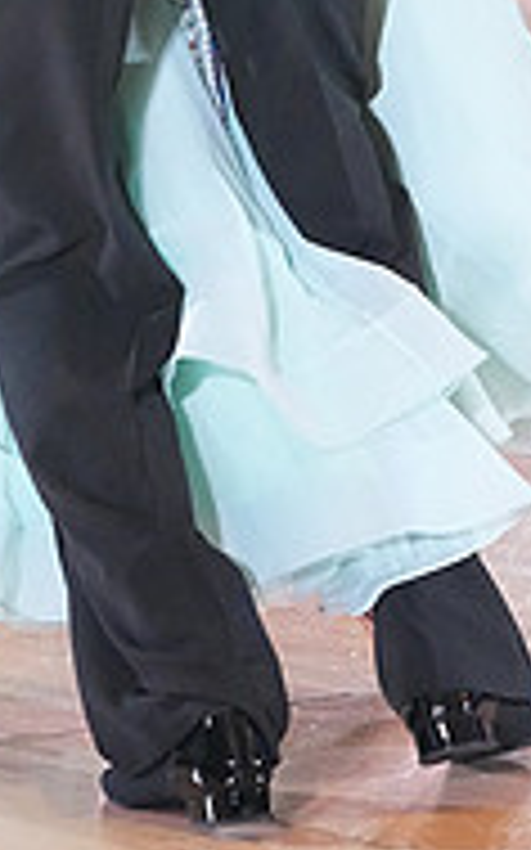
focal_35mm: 391
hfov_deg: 3.4
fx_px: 9060
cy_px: -360
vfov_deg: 5.3
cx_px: 155
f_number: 5
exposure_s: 1/400
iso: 8000
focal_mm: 125
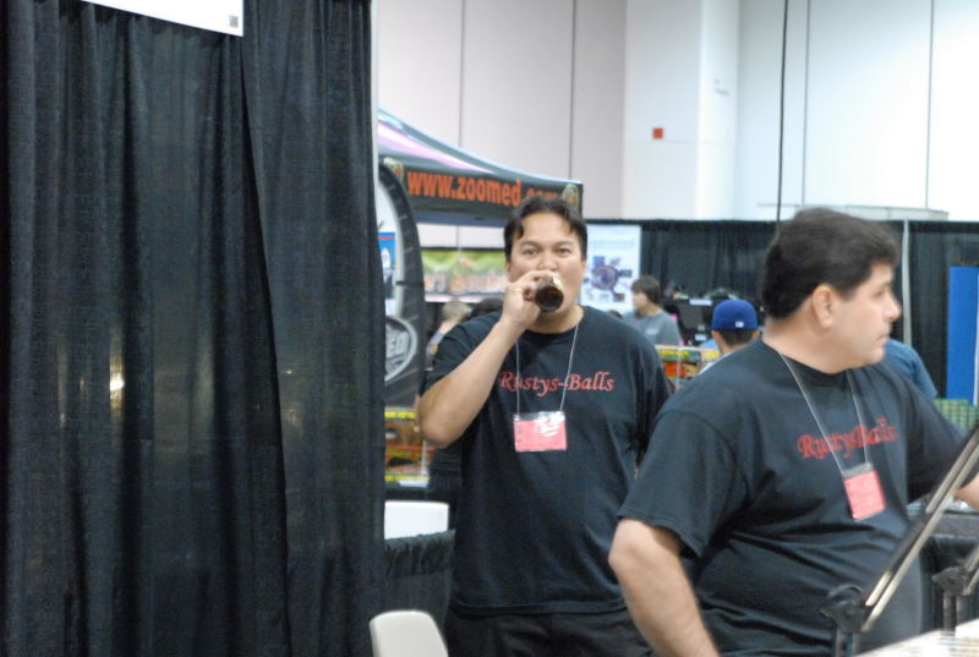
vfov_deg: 12.2
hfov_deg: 18.1
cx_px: 490
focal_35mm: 112
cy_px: 328
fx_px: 3066
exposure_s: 1/80
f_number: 4
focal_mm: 75
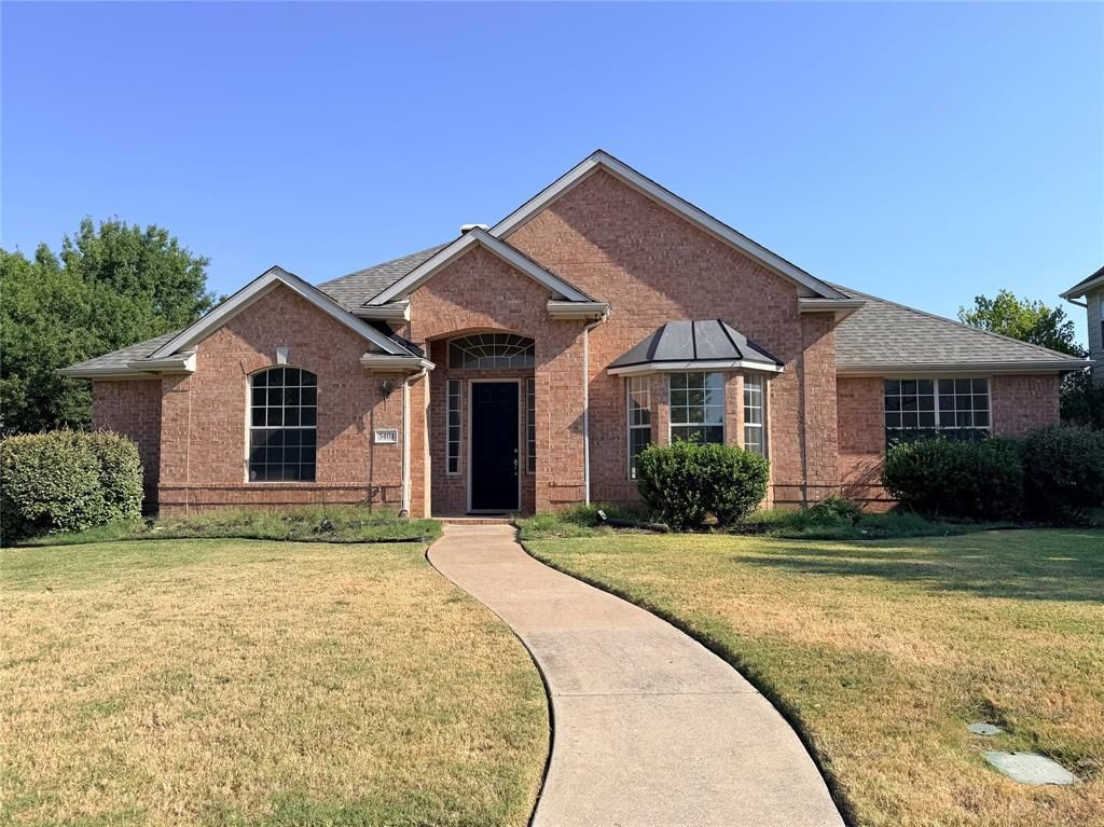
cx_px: 552
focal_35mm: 24
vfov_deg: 56.8
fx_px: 765
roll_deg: -0.4
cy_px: 414
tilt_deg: +3.8
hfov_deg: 71.6
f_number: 1.78
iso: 80
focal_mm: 6.76
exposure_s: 1/3425
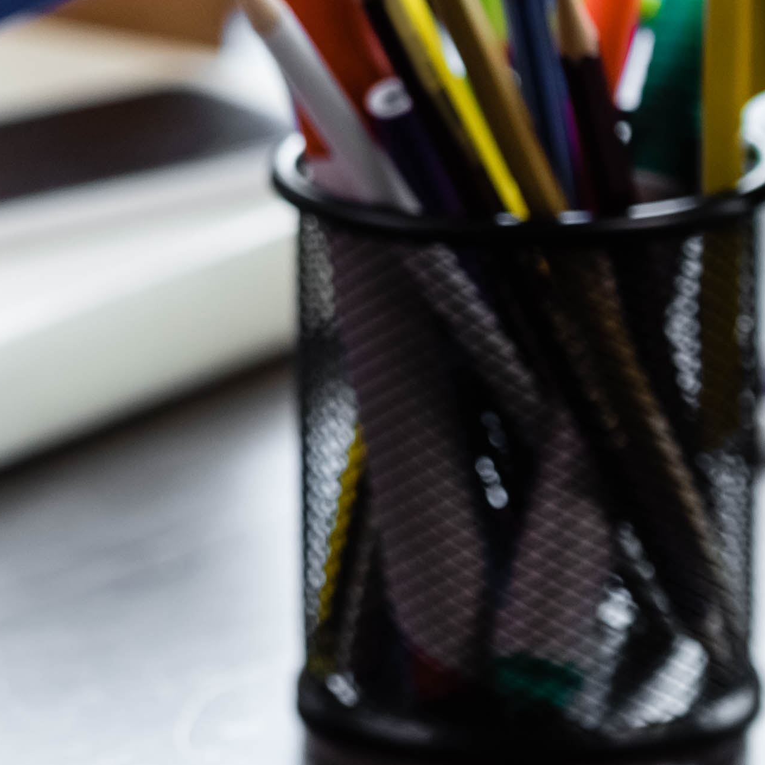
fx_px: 14552
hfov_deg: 3.0
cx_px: -605
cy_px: -100
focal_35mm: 582
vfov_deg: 3.0
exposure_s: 1/200
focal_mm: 120
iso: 200
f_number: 2.8
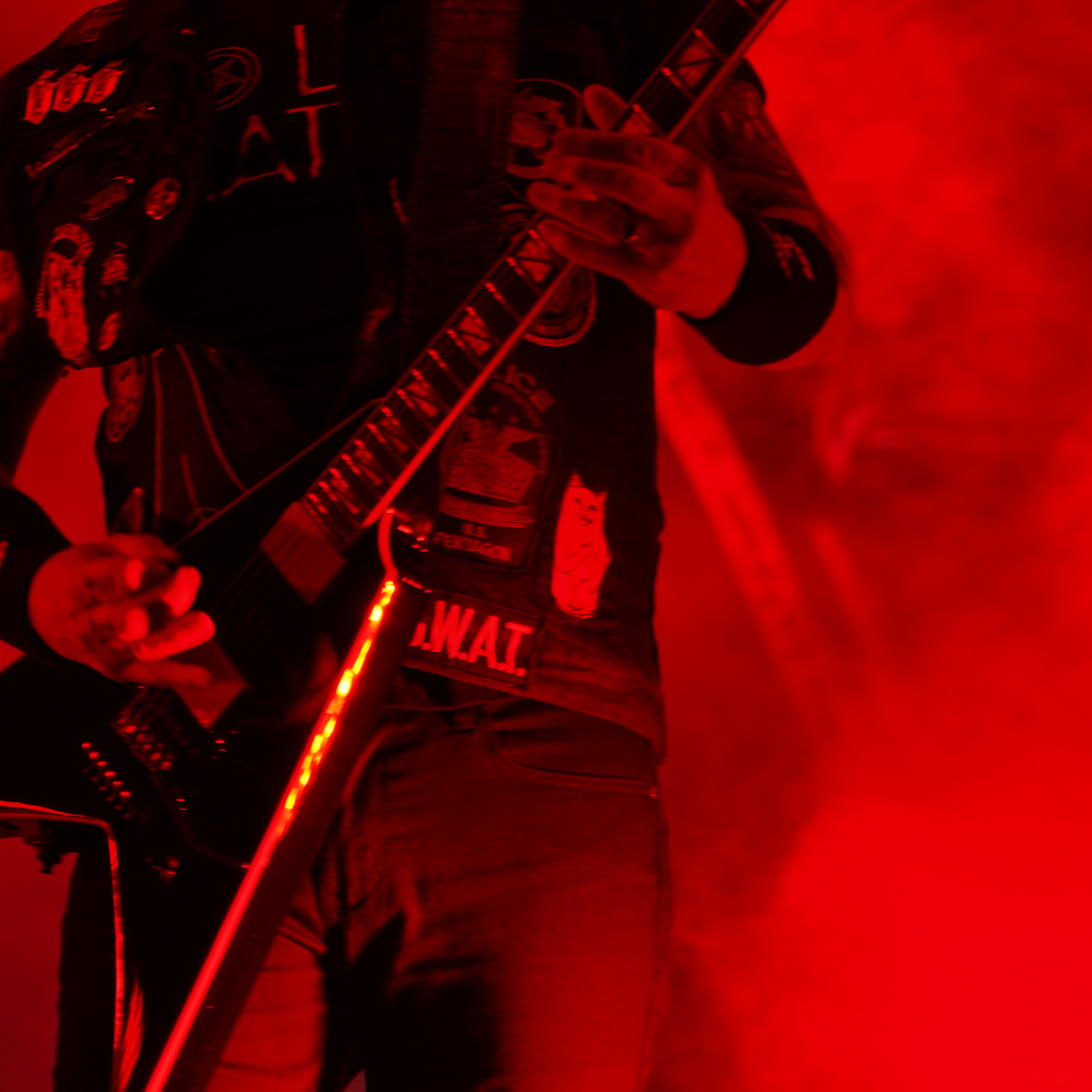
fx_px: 7959
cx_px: 579
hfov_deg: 7.8
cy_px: 460
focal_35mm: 223
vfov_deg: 7.8
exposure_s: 1/125
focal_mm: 105
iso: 200
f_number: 4
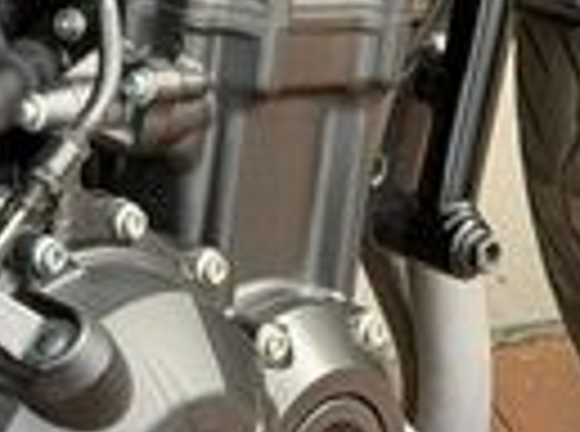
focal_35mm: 239
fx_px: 3993
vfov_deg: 6.0
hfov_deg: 8.3
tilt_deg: -21.7
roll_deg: -1.5
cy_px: -576
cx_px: 310
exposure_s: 1/906
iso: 80
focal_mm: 6.76
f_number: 1.78
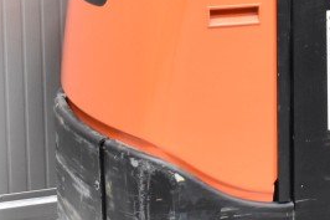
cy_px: -97
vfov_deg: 7.7
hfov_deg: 11.3
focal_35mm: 176
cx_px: 450
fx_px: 1612
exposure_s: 1/25
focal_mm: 26
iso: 1600
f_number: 5
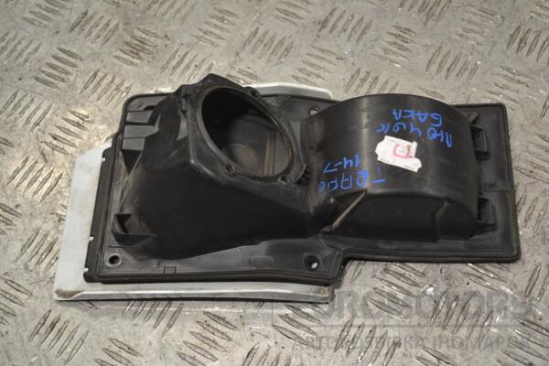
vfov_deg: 25.1
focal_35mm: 54
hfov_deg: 36.9
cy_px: 183
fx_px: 823
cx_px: 274
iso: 400
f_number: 5
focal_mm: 36
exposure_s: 1/100
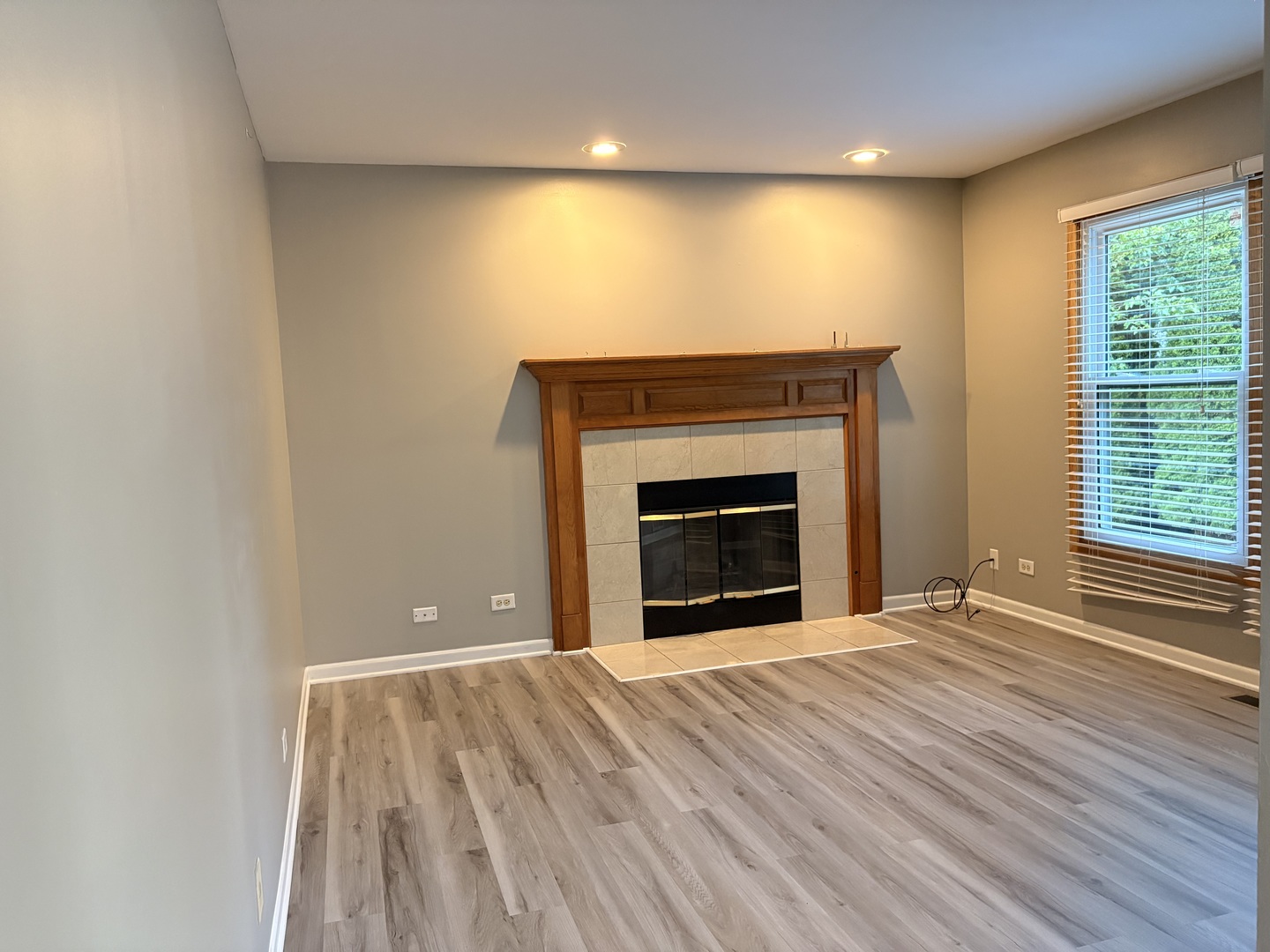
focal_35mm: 26
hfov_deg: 67.3
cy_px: 476
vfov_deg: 53.1
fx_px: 954
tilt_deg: -4.8
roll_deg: +2.5
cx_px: 635
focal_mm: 5.96
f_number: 1.6
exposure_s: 1/60
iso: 500
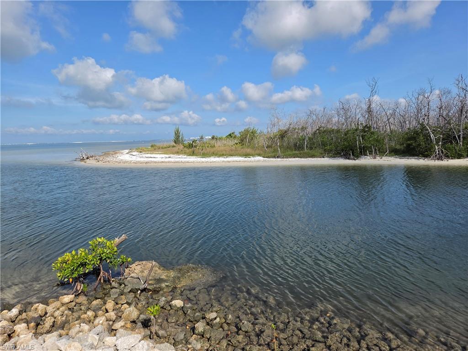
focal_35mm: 23
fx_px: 311
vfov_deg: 58.9
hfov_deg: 73.9
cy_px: 176
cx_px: 234
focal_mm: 5.4
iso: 80
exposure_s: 1/4980
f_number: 1.8
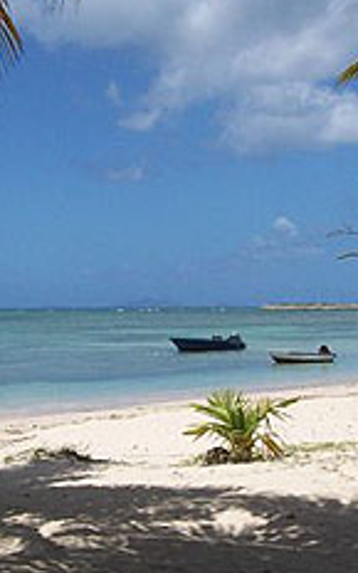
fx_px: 1155
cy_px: 289
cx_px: 111
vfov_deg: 27.8
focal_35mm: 74
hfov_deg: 17.6
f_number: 4.8
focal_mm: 6
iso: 80
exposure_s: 1/1153
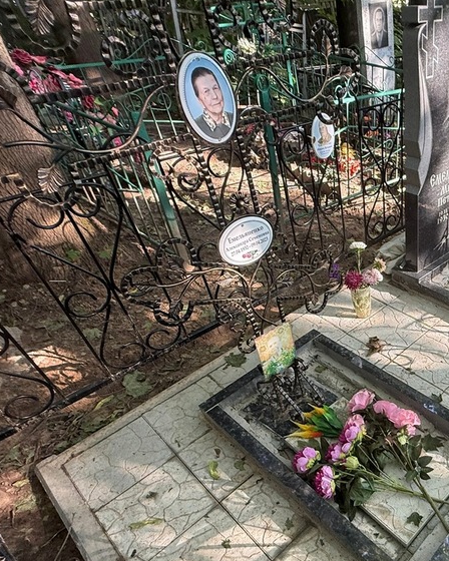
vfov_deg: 66.8
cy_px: 361
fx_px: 415
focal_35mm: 25
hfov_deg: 49.9
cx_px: 411
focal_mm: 2.22
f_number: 2.2
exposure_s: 1/99
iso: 125
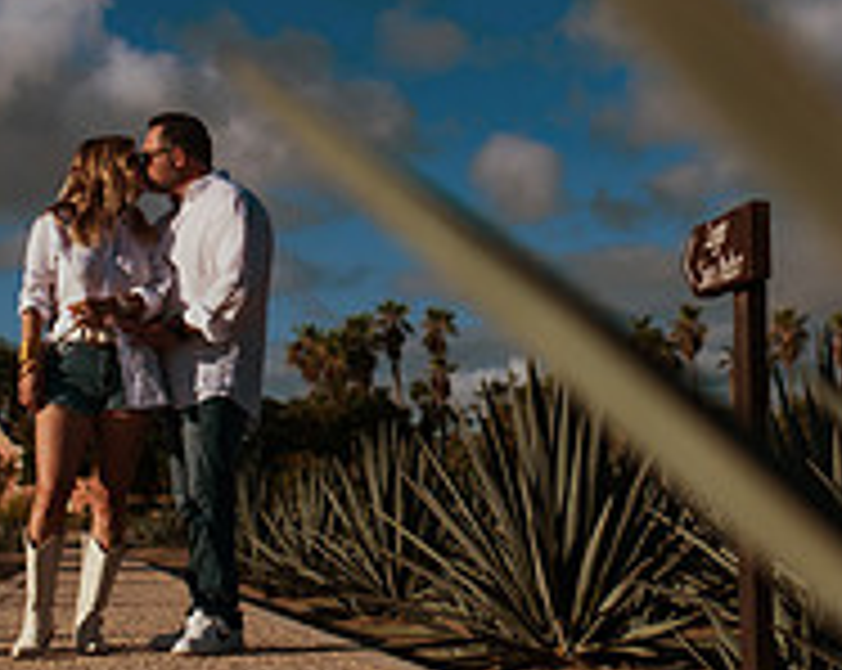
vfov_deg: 14.9
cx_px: 563
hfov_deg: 18.8
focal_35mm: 102
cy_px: 49
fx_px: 2538
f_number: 2.2
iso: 64
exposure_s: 1/5000
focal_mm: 35
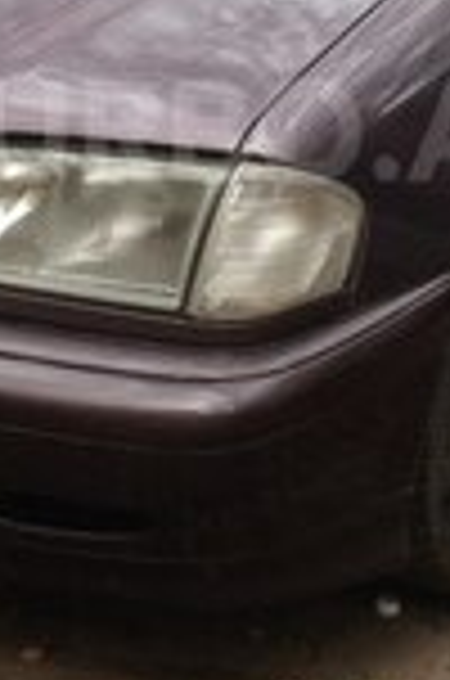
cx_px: 243
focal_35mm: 113
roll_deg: +0.0
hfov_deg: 12.1
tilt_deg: -16.8
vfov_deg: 18.0
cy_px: 131
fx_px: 2128
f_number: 2.4
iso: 50
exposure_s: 1/137
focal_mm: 4.12
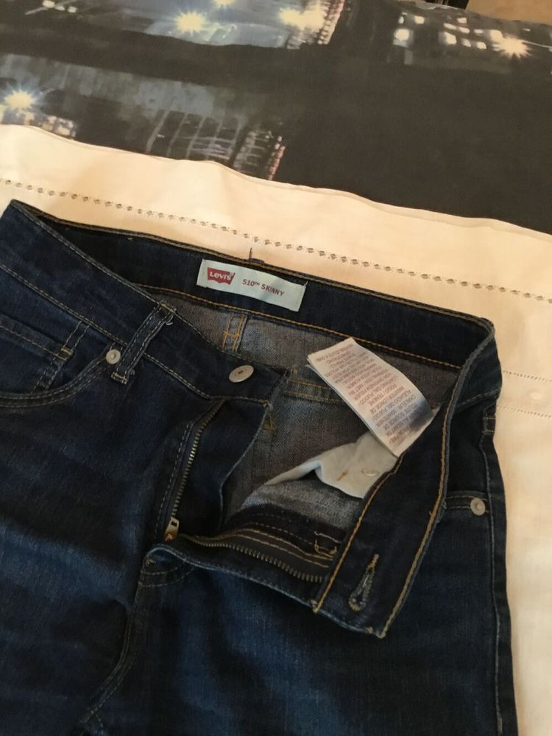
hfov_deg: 45.4
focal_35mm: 31
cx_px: 276
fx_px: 659
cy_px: 368
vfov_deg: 58.3
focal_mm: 3.3
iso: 250
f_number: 2.4
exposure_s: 1/20
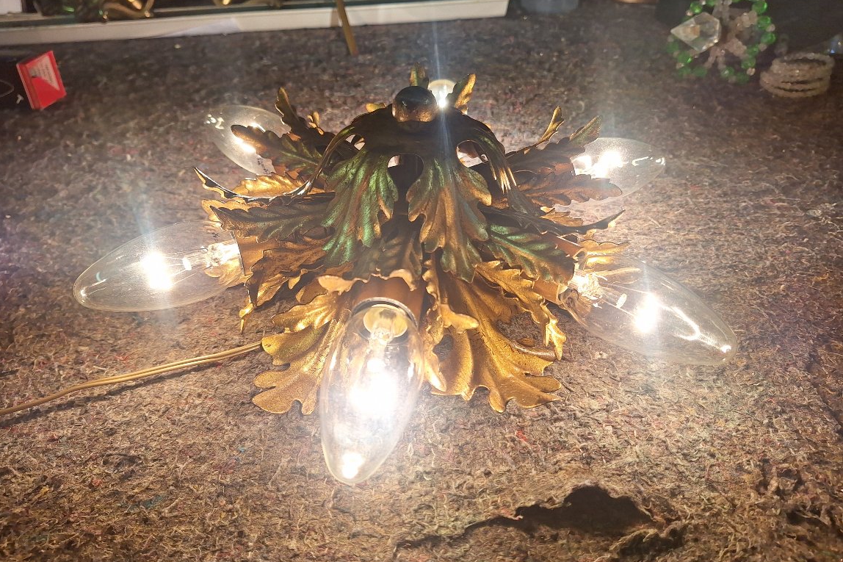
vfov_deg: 51.3
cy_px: 275
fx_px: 585
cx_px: 414
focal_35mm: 25
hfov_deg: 71.5
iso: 40
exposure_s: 1/242
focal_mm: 5.54
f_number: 1.8
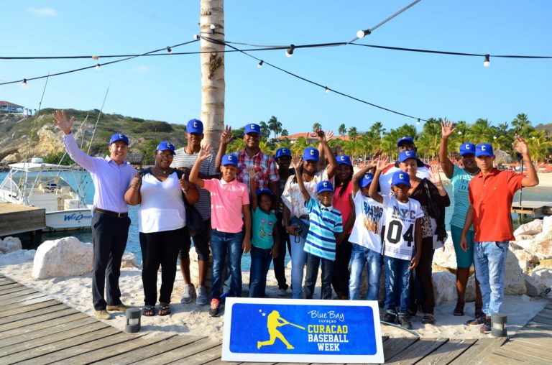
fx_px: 505
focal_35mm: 33
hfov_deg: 57.3
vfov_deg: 39.8
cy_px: 182
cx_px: 276
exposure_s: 1/250
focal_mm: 22
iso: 125
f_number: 8
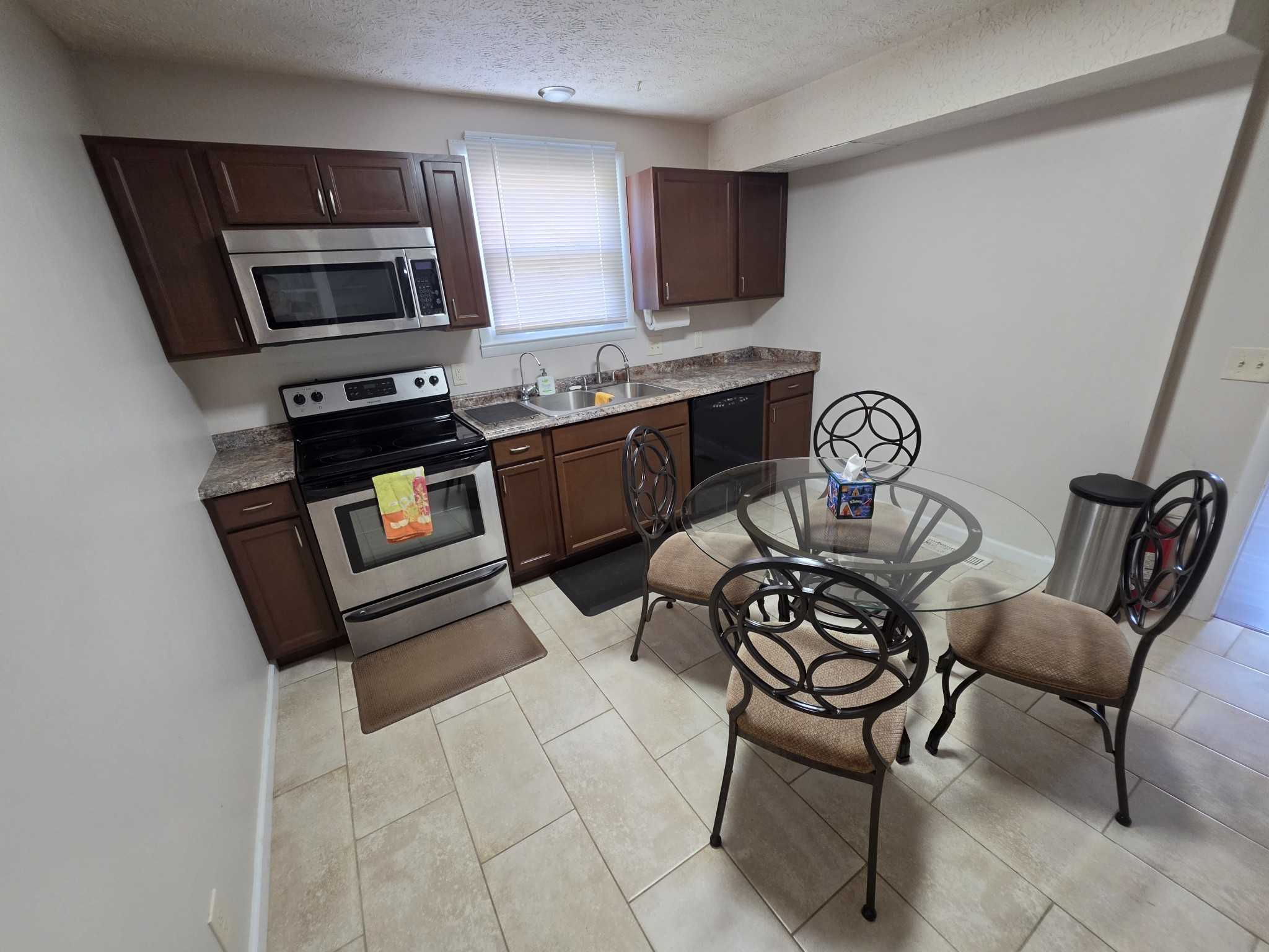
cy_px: 476
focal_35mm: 13
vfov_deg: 89.9
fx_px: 477
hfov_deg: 106.2
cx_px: 634
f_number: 1.9
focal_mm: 2.2
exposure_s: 1/60
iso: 160
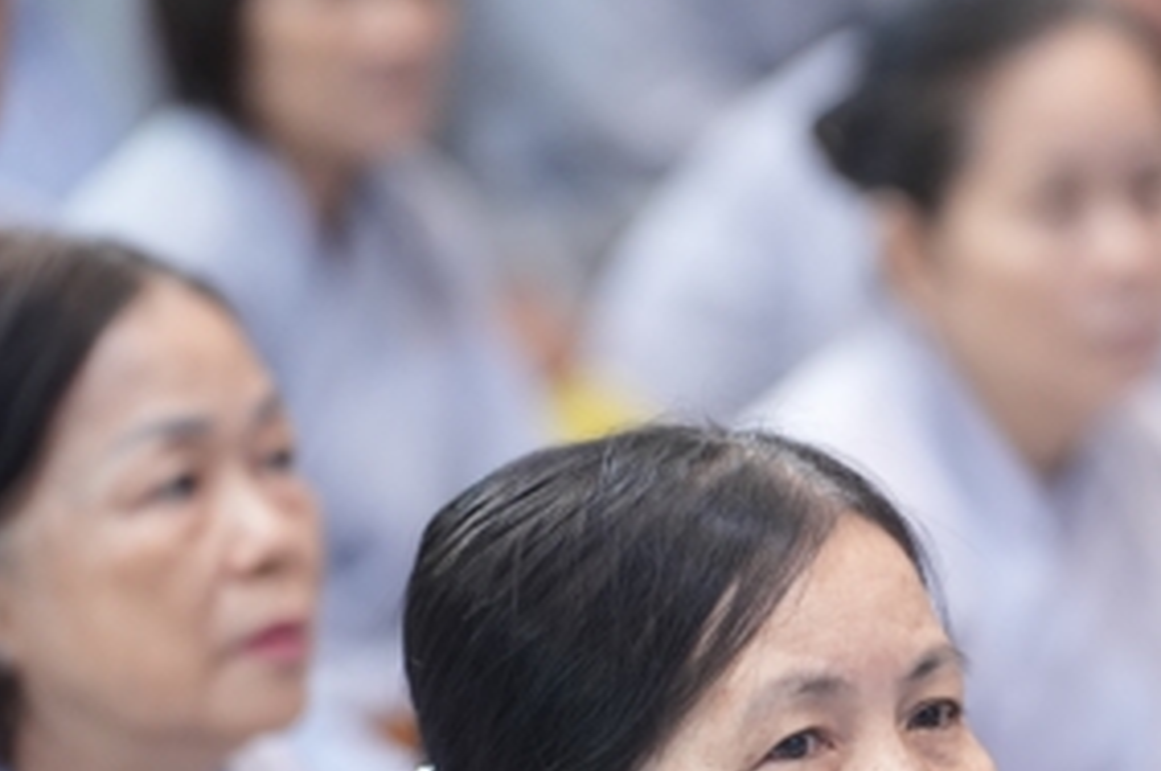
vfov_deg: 4.0
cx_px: 862
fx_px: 11113
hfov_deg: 6.0
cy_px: 765
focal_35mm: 345
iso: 3200
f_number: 2.8
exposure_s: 1/160
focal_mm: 150
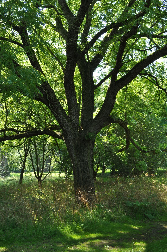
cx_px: 84
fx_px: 356
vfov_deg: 38.9
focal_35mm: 51
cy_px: 126
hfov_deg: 26.4
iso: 200
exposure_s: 1/60
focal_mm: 34
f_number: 8
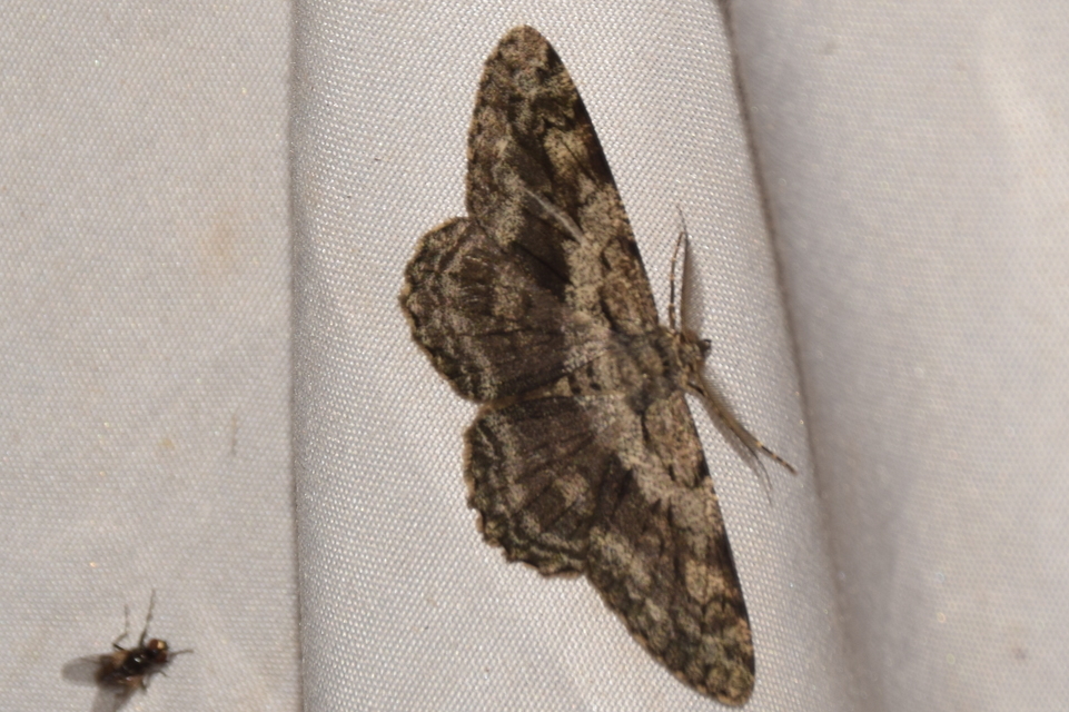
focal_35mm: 210
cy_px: 356
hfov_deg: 9.8
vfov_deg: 6.5
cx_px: 534
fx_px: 6233
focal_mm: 140
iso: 100
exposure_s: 1/60
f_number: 13
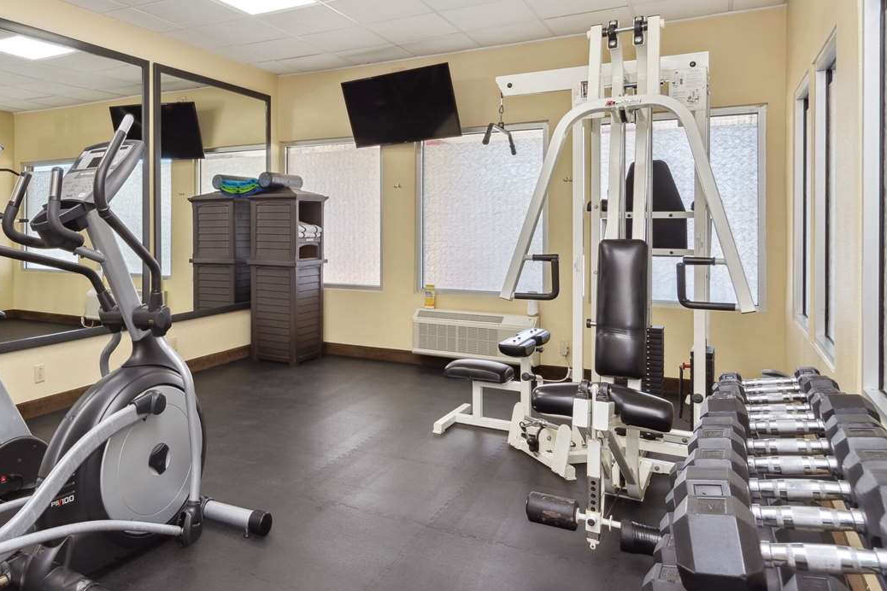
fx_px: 641
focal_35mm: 26
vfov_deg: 49.2
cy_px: 236
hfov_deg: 67.5
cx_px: 296
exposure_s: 1/20
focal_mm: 12
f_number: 8
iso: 100
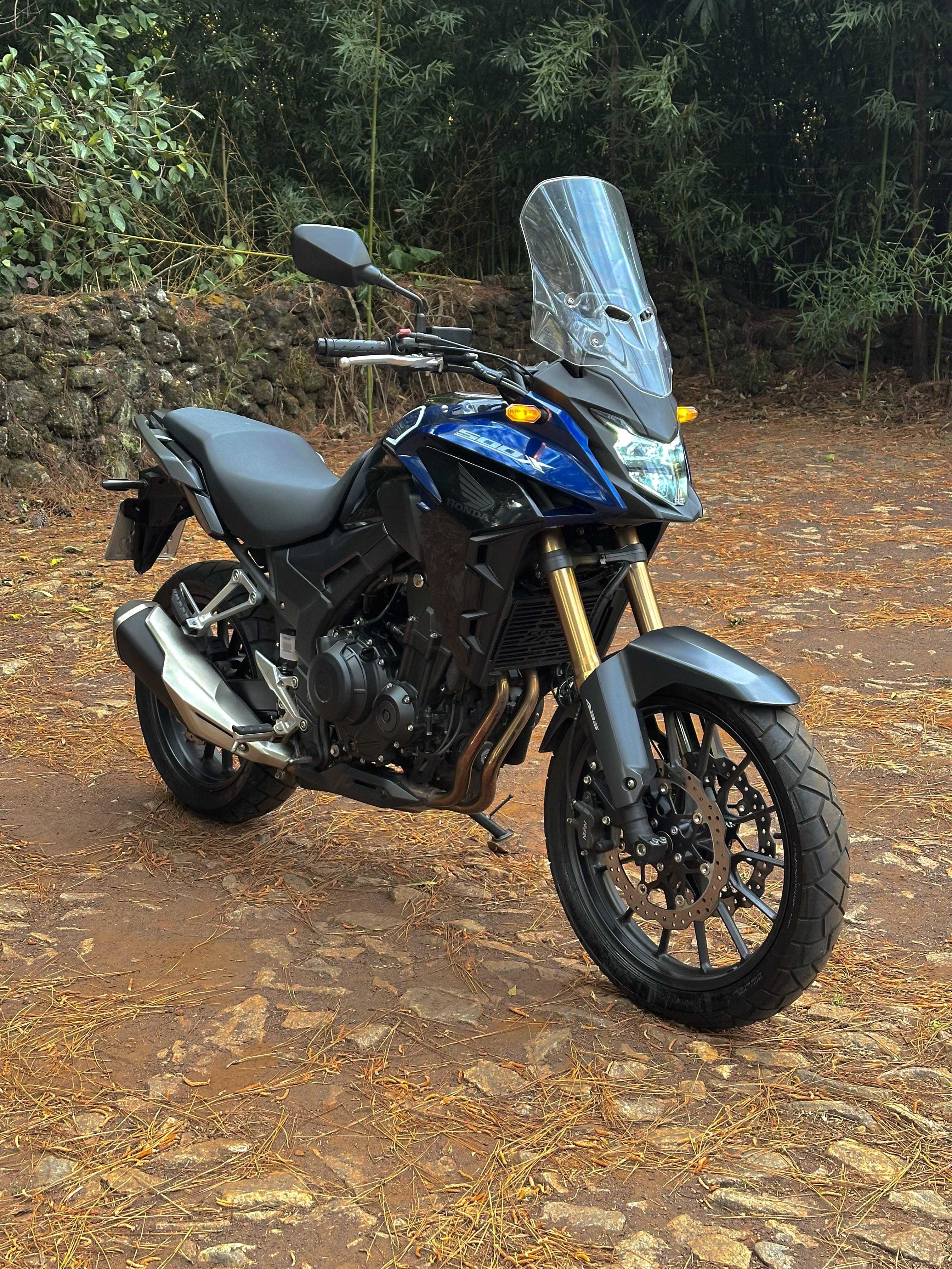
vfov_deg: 39.7
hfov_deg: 30.3
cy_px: 634
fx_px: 1760
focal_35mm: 48
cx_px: 476
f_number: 1.78
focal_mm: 6.86
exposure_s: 1/60
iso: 100
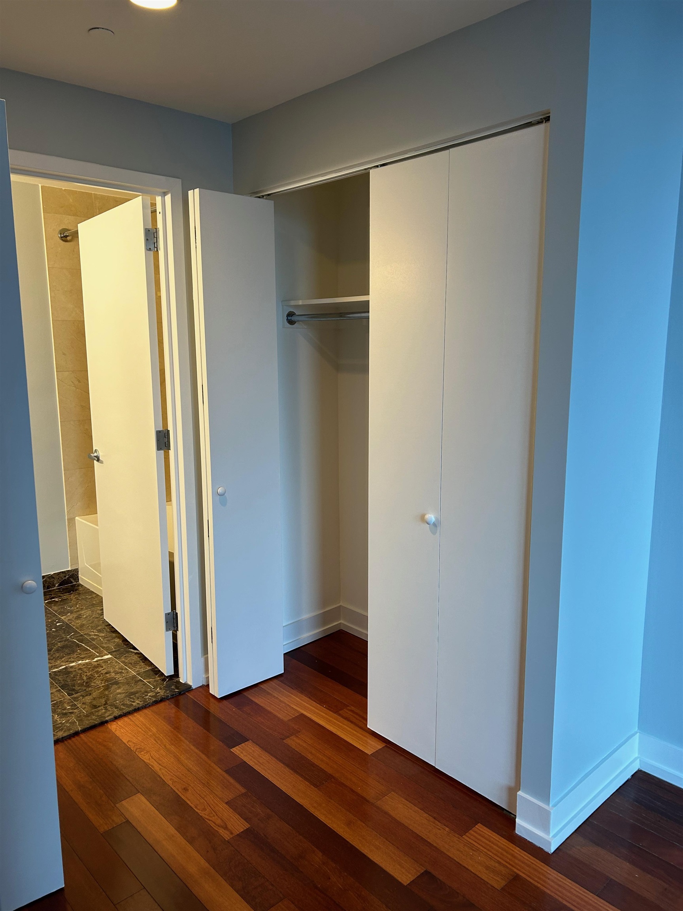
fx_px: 684
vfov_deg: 67.3
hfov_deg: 53.1
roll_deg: +0.6
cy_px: 456
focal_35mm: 26
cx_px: 342
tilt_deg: -8.8
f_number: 1.5
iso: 80
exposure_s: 1/60
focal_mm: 5.7
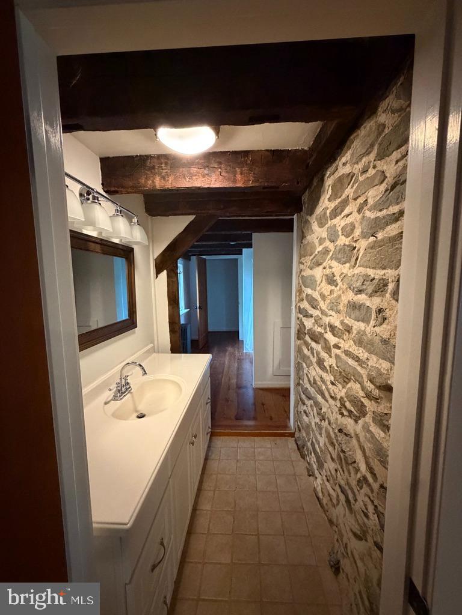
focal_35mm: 14
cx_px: 231
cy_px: 308
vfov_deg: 102.1
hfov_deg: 85.7
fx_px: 249
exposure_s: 1/40
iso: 1250
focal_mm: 2.22
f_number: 2.2
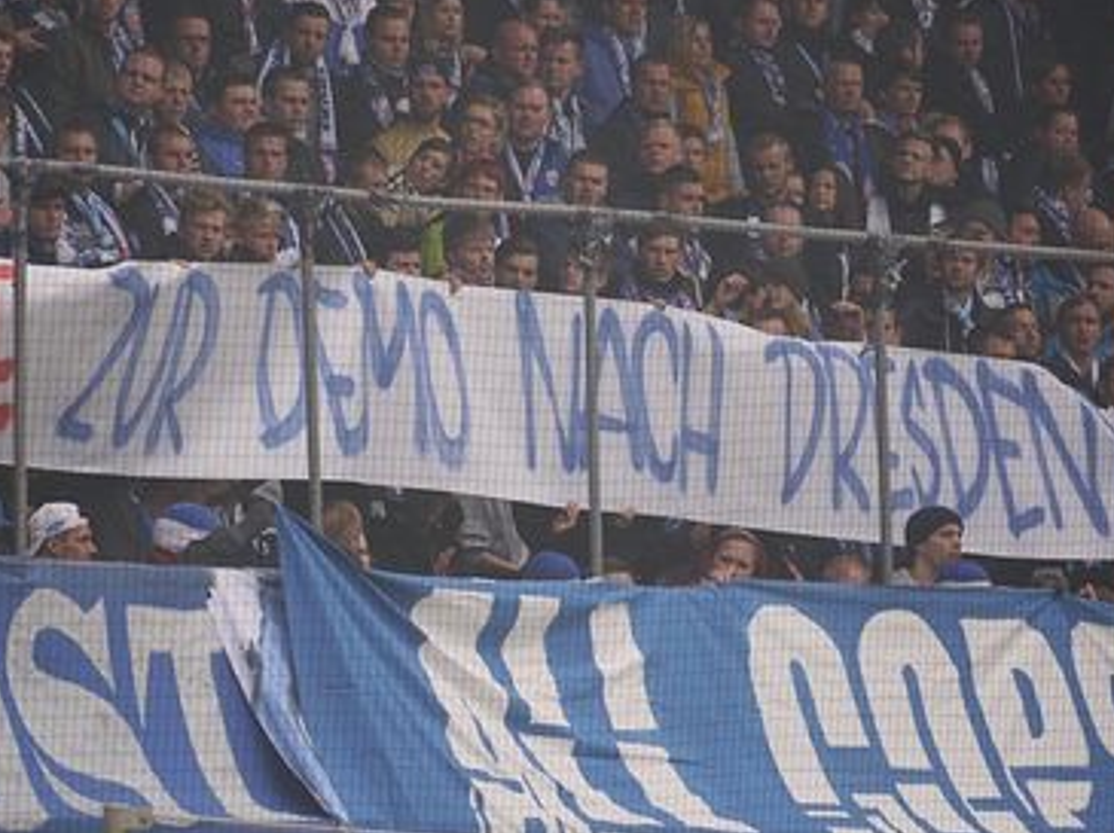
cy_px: 423
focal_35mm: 534
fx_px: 17168
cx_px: 412
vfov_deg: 2.8
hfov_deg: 3.7
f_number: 5.4
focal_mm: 171
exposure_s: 1/320
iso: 100
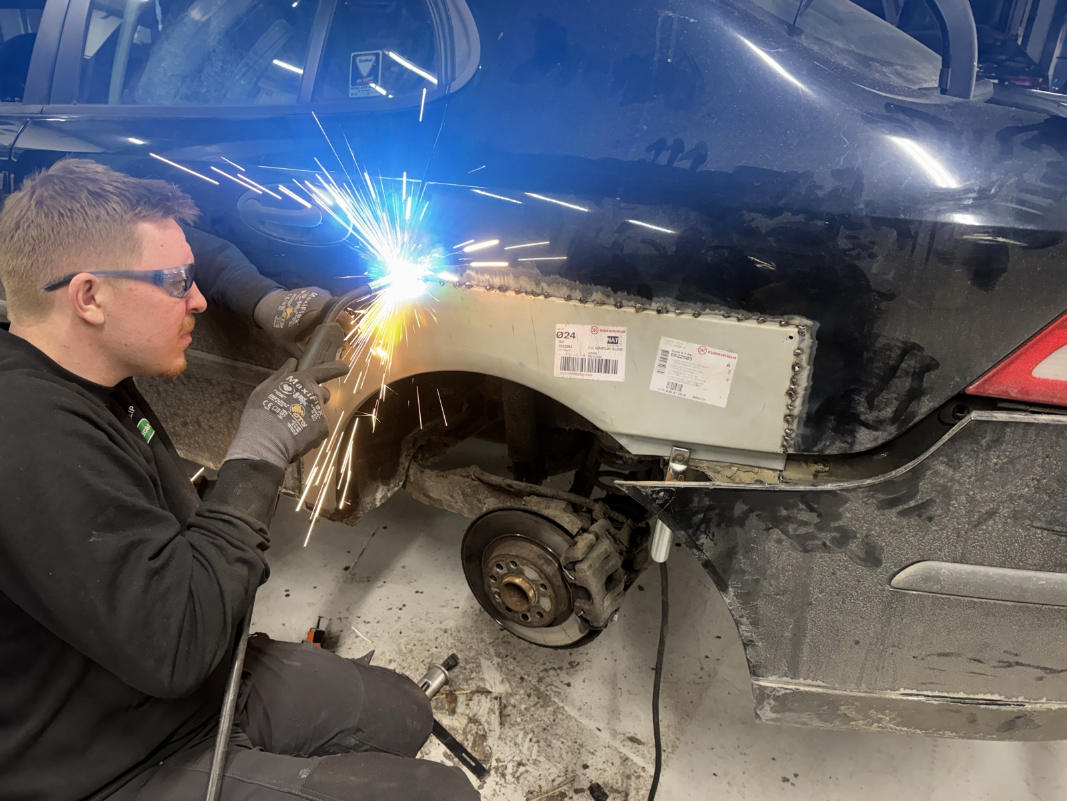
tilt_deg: -26.3
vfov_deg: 56.8
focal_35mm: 24
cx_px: 534
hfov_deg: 71.6
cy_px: 400
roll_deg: -2.6
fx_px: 740
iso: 320
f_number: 1.78
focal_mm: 6.76
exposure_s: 1/50
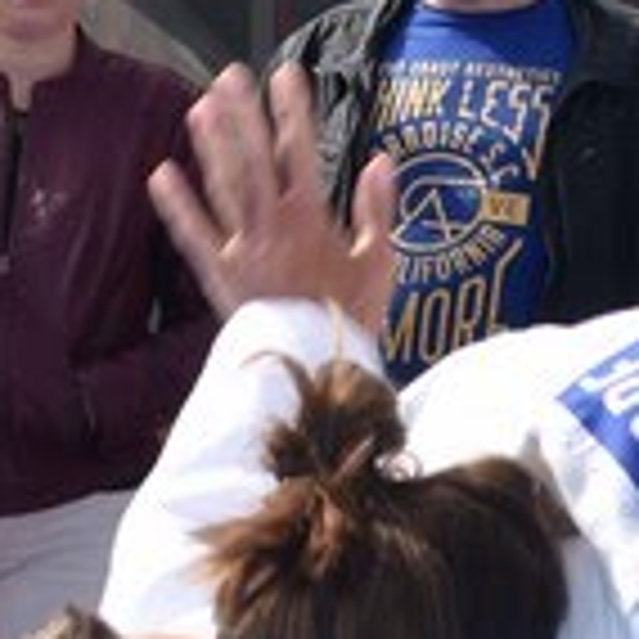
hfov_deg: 3.8
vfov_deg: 3.8
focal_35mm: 459
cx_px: 567
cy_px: 970
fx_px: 9586
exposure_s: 1/500
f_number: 8
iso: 100
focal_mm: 50
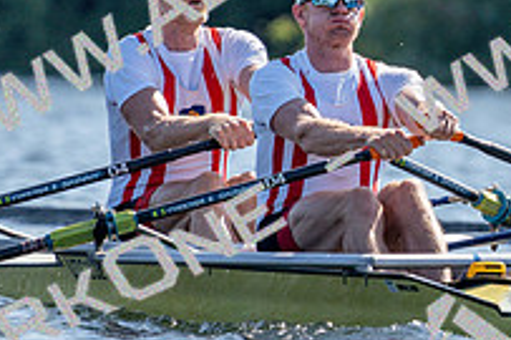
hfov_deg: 1.5
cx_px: 211
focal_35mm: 1412
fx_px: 20026
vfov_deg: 1.0
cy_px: 175
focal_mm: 493
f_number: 6.3
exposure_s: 1/1600
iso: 320
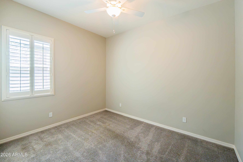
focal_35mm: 15
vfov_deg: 77.3
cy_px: 81
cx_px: 122
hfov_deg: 100.4
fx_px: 101
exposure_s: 1/200
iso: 2000
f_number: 4
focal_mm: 10
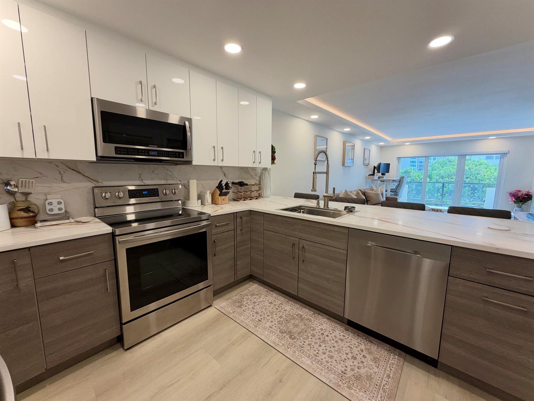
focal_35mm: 14
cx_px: 267
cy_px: 200
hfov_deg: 102.1
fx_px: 216
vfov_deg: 85.7
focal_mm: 2.22
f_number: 2.2
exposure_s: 1/120
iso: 160
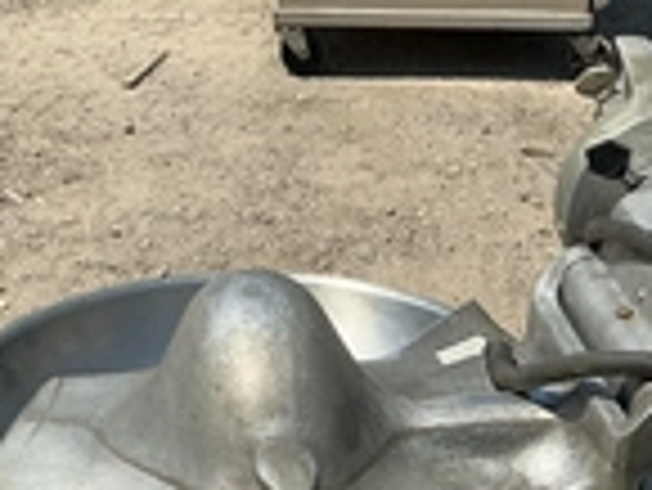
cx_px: 490
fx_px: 1452
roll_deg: -3.7
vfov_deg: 17.9
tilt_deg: -41.8
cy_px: 647
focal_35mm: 77
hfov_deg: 25.0
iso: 25
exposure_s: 1/2227
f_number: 1.8
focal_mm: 3
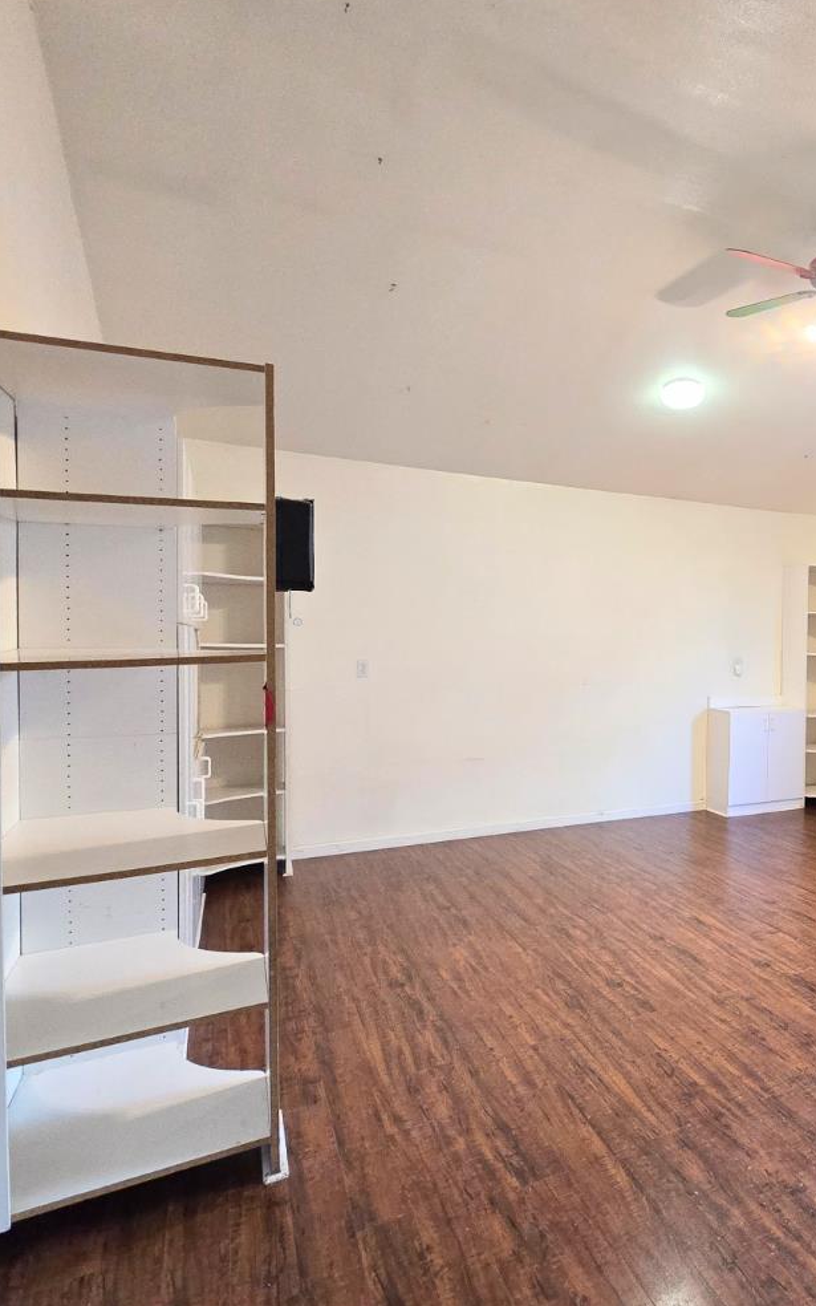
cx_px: 800
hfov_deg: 48.2
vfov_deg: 82.3
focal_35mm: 21
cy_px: 664
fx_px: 747
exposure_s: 1/60
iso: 400
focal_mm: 2.2
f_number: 2.2
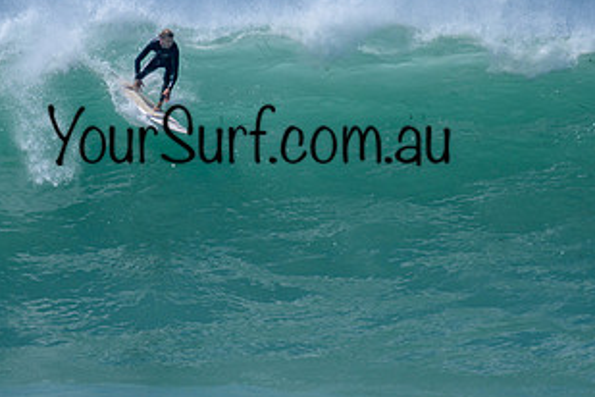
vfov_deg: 1.3
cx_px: 246
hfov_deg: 2.0
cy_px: 119
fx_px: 17353
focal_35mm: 1050
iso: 450
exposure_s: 1/2000
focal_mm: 560
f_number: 8
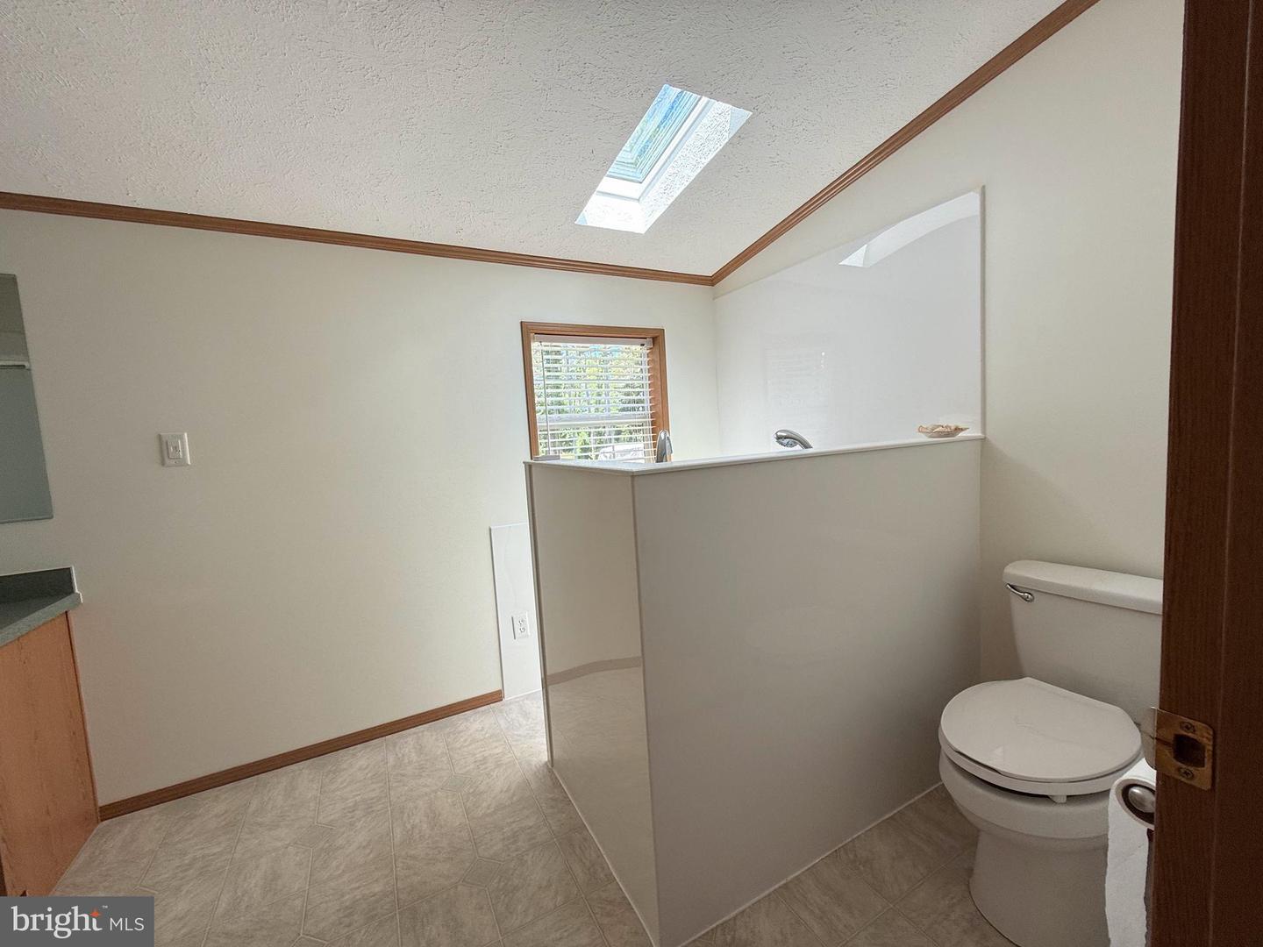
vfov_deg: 85.7
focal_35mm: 14
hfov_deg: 102.1
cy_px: 474
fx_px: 511
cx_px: 632
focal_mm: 2.22
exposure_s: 1/99
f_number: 2.2
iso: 40
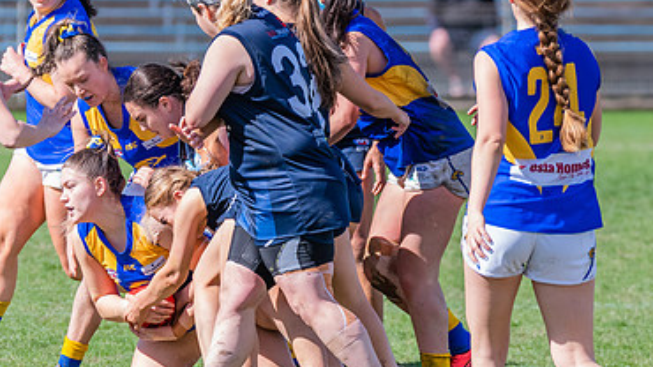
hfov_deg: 2.8
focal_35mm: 784
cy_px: 307
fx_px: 13573
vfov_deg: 1.5
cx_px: 120
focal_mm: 350
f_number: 8
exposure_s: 1/1600
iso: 800
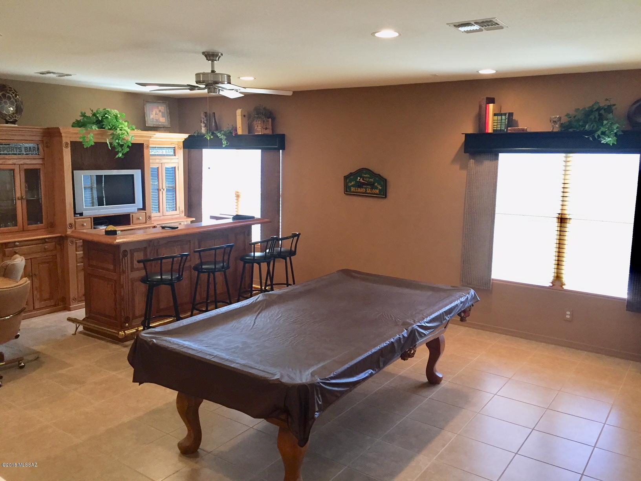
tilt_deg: -7.8
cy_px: 240
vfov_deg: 48.2
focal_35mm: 29
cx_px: 320
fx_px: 537
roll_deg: -1.5
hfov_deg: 61.7
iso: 125
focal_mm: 4.15
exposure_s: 1/30
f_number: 2.2
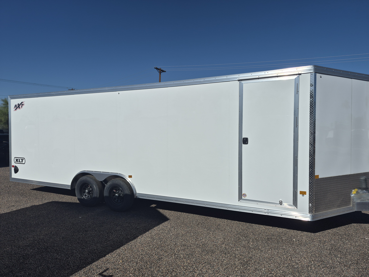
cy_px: 138
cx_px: 184
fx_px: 245
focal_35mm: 23
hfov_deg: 73.9
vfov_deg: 58.9
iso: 32
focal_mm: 5.4
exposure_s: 1/7696
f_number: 1.8
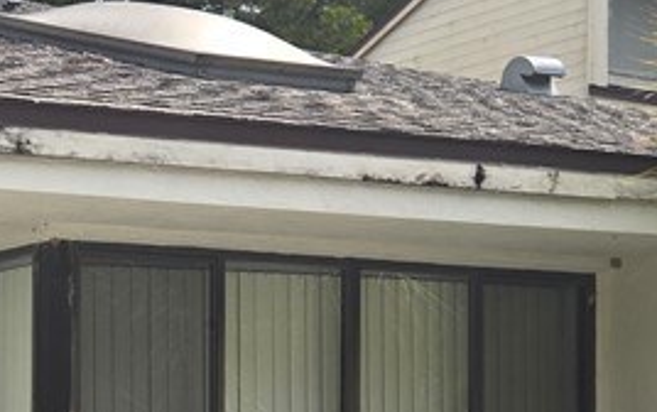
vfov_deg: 13.8
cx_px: -125
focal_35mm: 93
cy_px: 429
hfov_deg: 20.8
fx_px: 1667
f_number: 1.8
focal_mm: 5.4
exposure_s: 1/1453
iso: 25
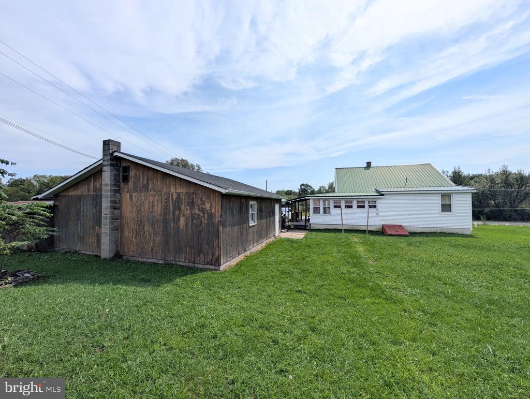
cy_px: 200
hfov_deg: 110.5
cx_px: 265
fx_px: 184
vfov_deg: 94.6
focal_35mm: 12
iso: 53
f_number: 1.7
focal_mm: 2.02
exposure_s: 1/7299
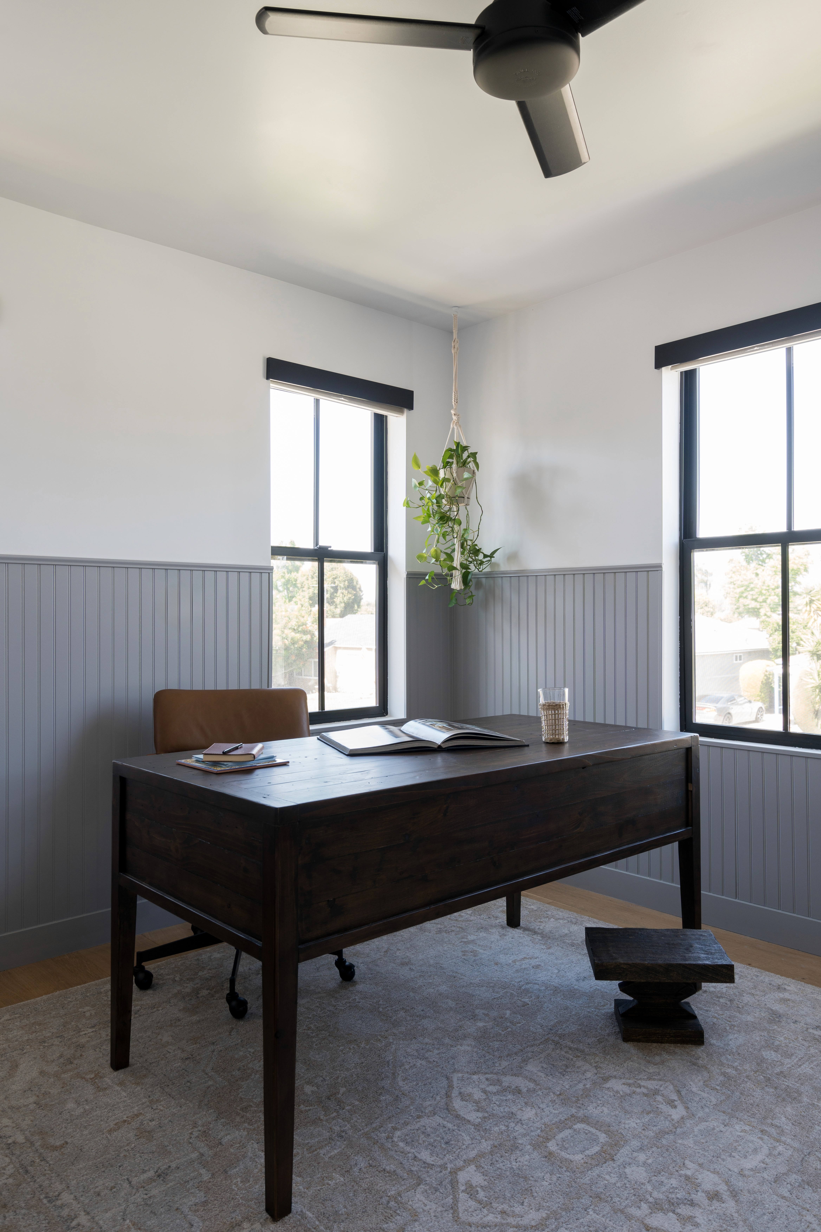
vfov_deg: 71.5
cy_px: 616
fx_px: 855
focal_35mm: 25
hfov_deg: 51.3
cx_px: 410
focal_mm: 25
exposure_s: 1/8
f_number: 8
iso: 200
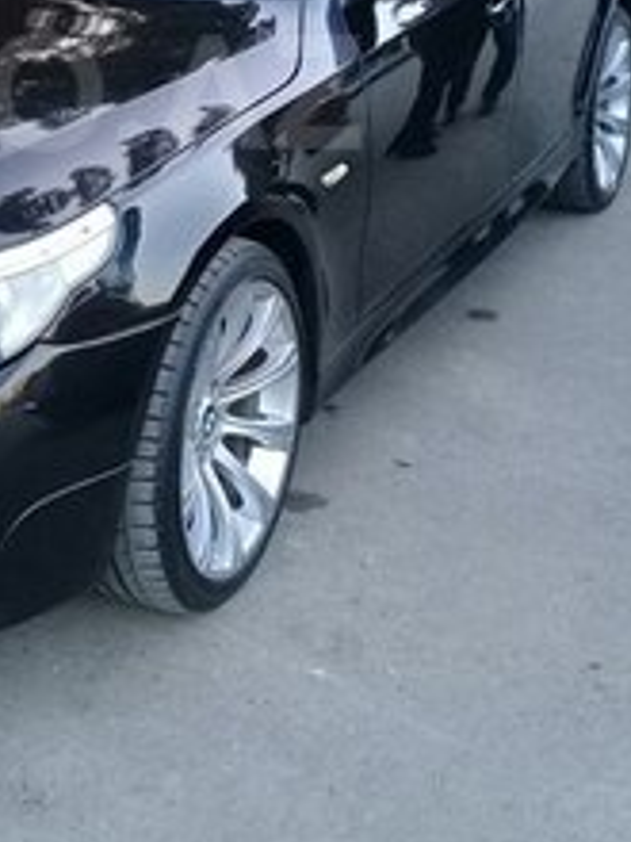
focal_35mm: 70
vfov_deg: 26.9
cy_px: 92
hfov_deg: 20.2
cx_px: -31
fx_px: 1701
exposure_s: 1/50
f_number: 2.2
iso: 64
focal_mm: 3.3
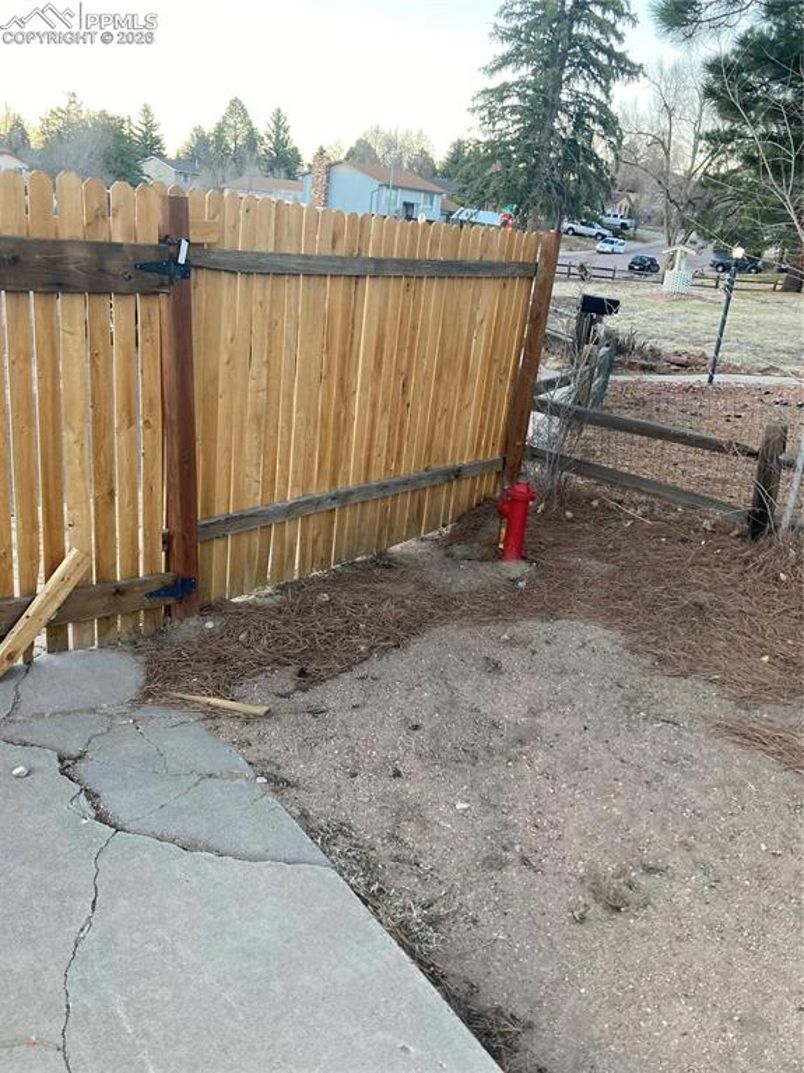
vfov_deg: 63.5
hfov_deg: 49.7
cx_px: 402
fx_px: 868
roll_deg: -6.5
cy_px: 536
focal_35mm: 28
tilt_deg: -19.1
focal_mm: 3.99
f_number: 1.8
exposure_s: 1/101
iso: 80
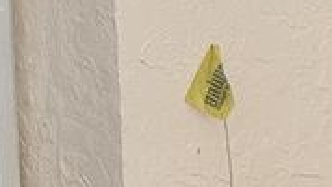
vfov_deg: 7.1
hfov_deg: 12.2
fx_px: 1260
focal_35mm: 143
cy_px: -463
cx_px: -453
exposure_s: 1/829
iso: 25
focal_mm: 5.4
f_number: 1.8
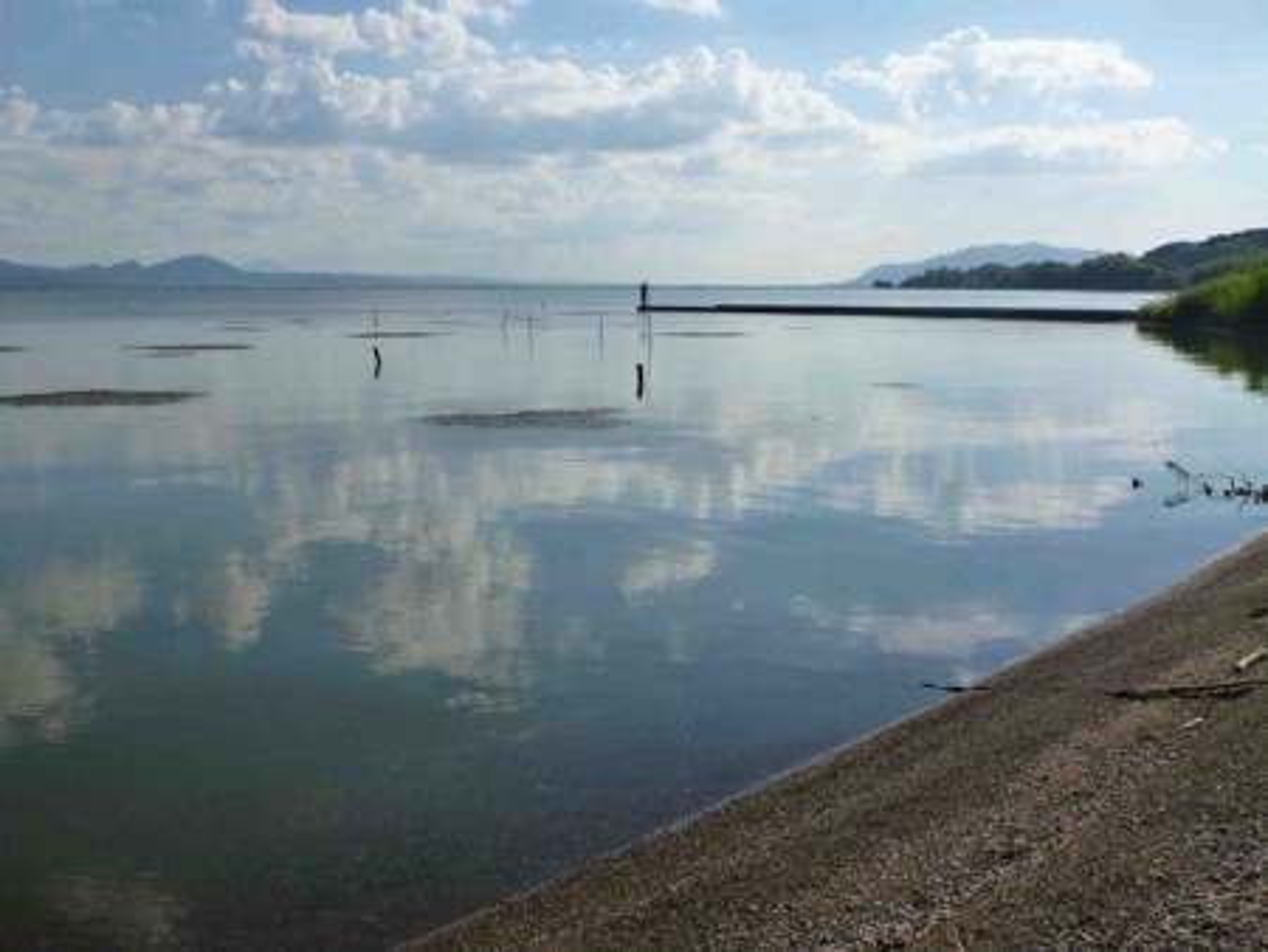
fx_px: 1246
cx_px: 634
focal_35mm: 34
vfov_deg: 41.8
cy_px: 476
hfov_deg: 53.9
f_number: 11
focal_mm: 6
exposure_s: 1/200
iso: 160
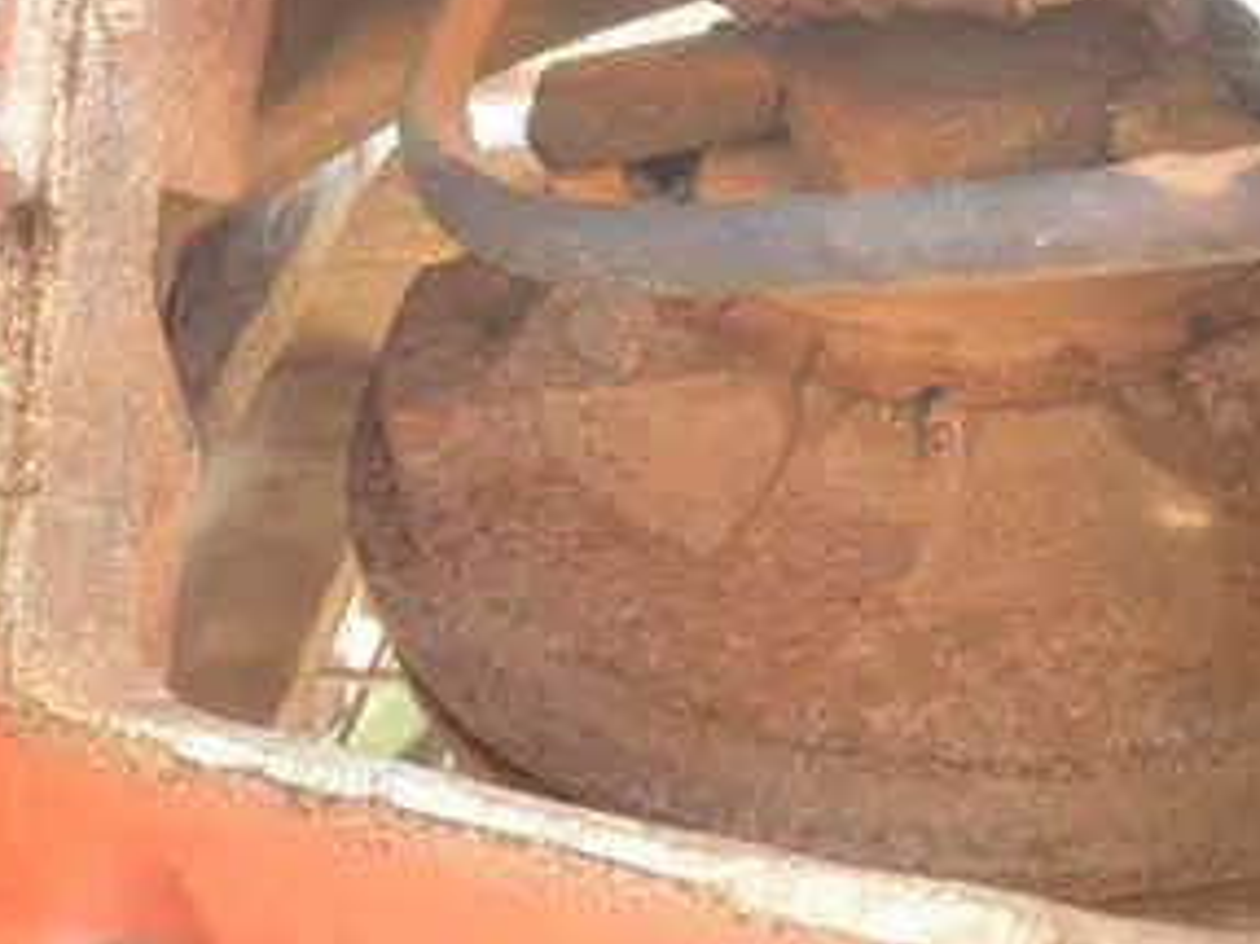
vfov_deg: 36.5
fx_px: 1419
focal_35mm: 39
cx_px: 755
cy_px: 342
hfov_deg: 47.6
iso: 100
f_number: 3
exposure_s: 1/30
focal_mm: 5
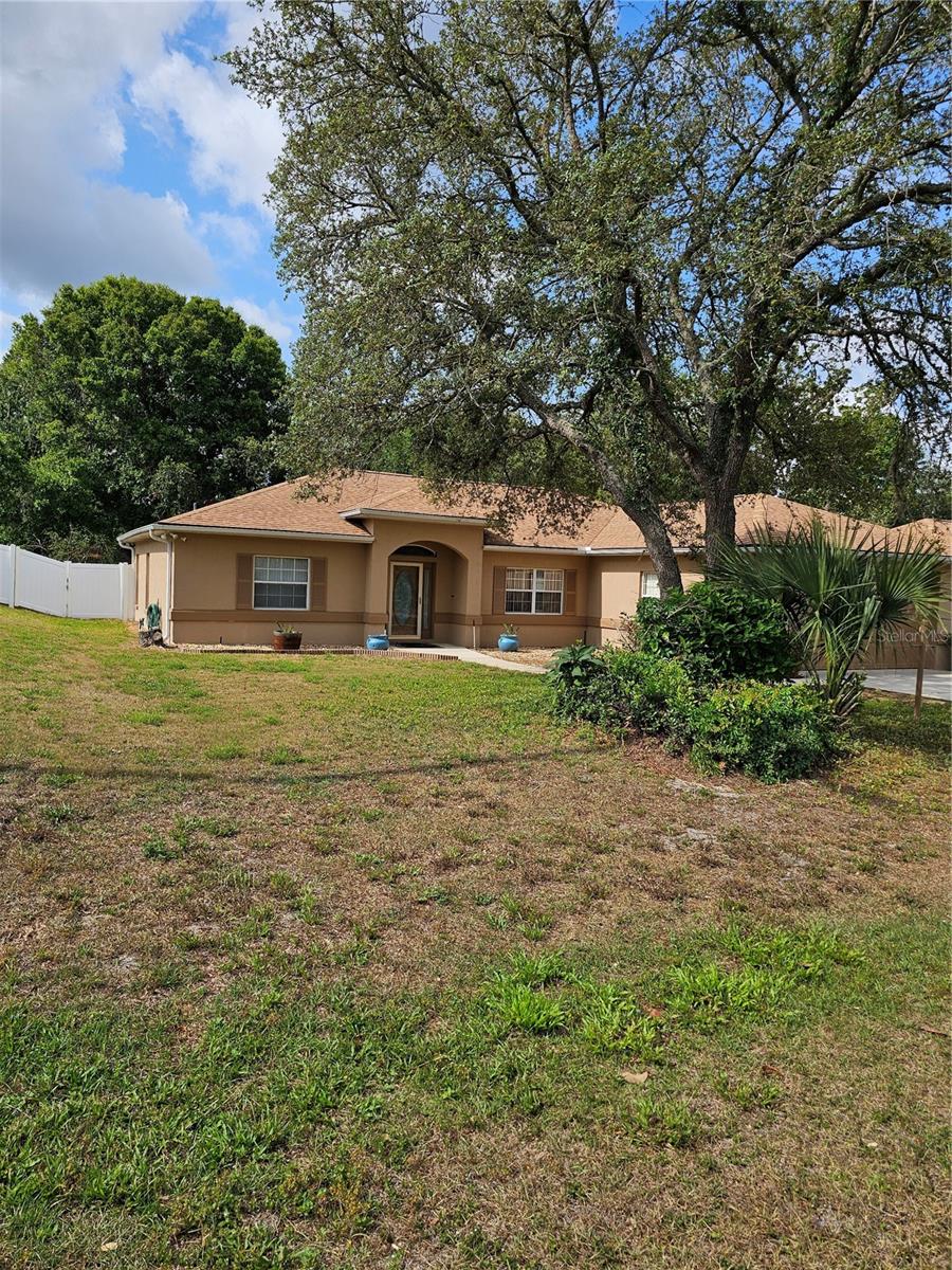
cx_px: 476
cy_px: 635
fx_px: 843
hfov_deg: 58.9
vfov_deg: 73.9
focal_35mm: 23
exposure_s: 1/717
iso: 10
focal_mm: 6.3
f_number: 1.7
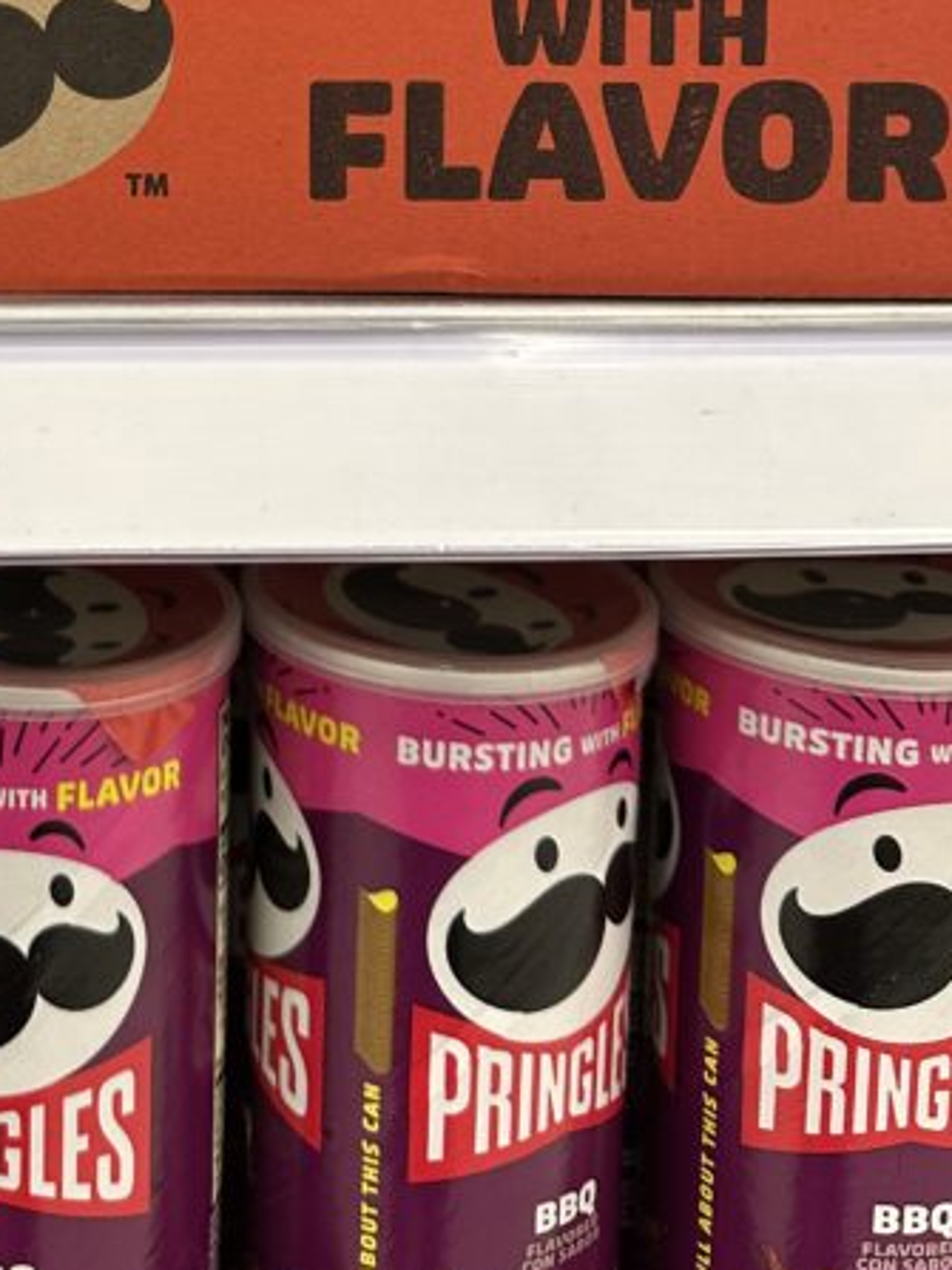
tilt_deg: -9.1
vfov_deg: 32.1
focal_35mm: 55
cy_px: -6
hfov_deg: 25.3
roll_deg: -0.3
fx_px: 2018
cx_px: 9
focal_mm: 6.86
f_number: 1.78
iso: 160
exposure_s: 1/70
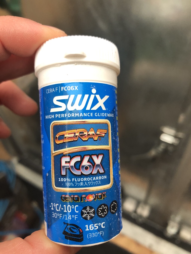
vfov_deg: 63.4
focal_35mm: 28
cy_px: 127
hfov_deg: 49.7
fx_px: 206
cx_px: 96
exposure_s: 1/30
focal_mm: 3.99
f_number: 1.8
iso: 40
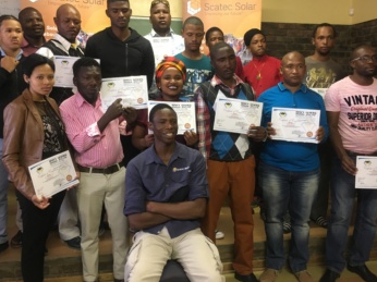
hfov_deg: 55.4
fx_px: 359
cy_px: 124
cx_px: 196
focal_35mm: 33
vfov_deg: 42.8
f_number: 2.2
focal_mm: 4.15
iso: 250
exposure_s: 1/33
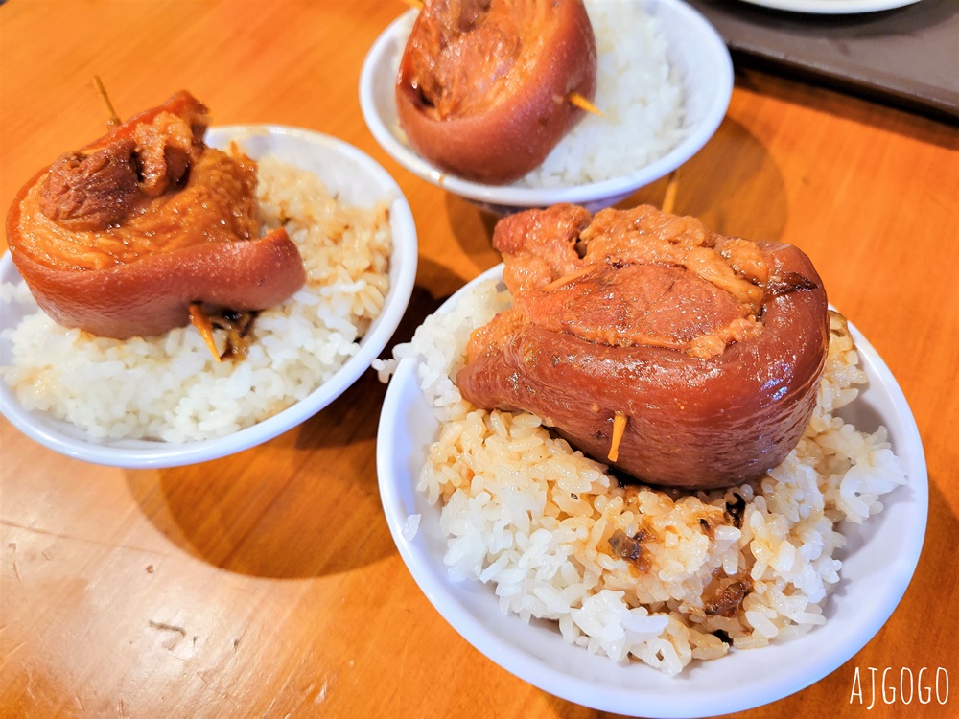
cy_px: 360
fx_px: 720
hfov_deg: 67.3
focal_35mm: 26
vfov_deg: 53.1
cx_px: 480
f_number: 1.8
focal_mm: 5.4
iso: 200
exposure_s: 1/40
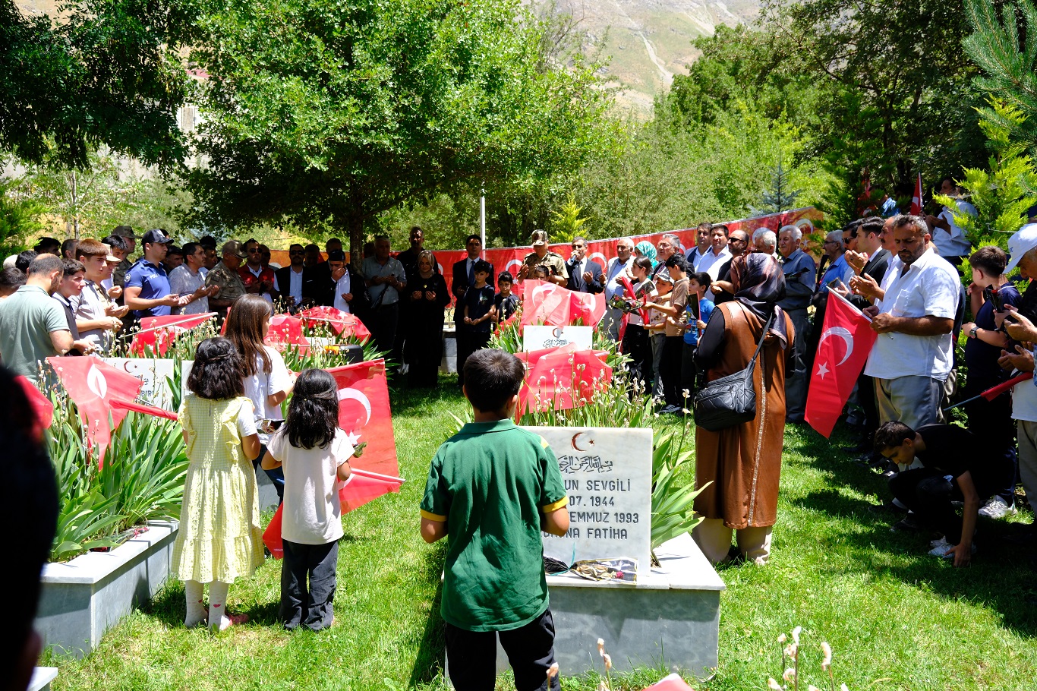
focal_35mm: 32
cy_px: 346
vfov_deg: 41.1
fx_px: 921
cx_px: 518
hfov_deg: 58.7
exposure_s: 1/1250
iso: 640
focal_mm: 21.2
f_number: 4.5
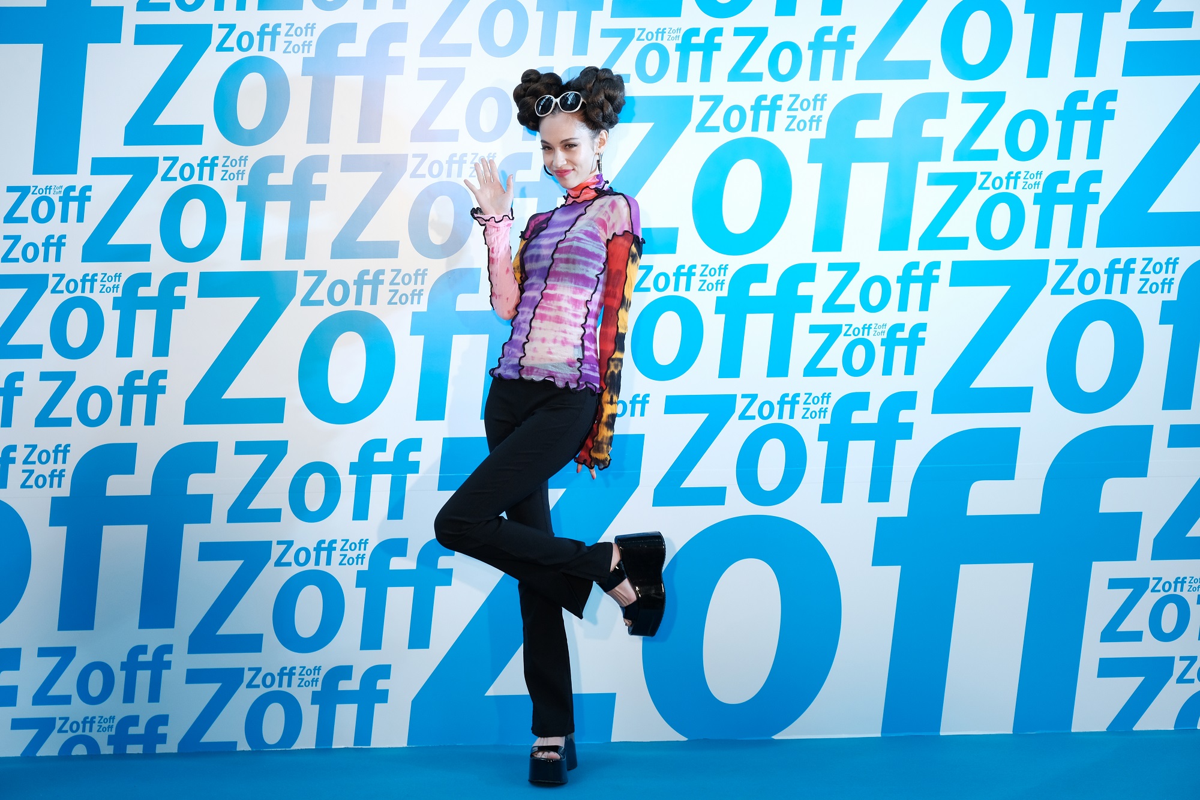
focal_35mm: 60
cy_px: 400
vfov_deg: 22.6
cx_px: 600
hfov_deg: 33.4
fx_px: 2000
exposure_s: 1/160
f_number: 4
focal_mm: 40.1
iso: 800
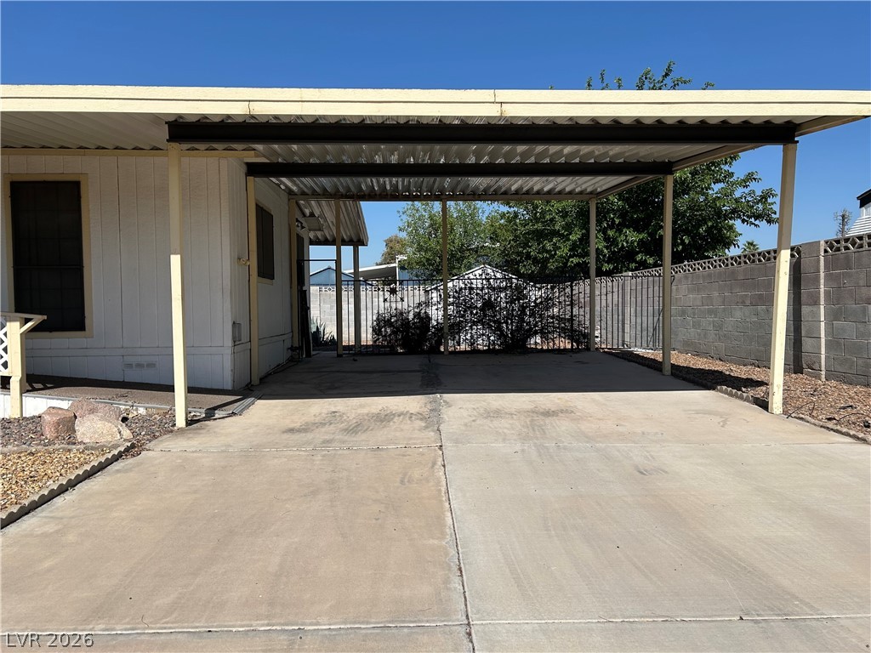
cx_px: 436
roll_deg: +0.8
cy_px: 326
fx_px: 654
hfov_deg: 67.3
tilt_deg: -1.6
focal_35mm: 26
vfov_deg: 53.1
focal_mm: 5.7
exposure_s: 1/6579
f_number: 1.5
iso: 50
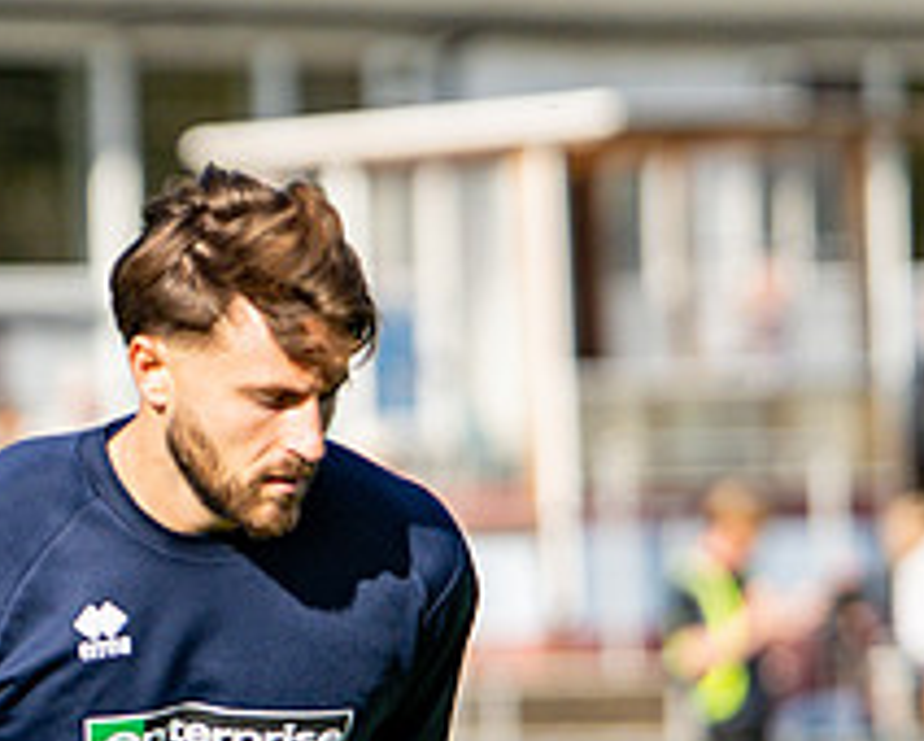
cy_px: 574
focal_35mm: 539
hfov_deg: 3.6
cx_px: -112
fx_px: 14754
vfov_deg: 2.9
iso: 100
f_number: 1.4
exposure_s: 1/8000
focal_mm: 85
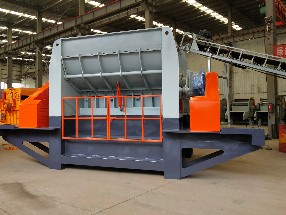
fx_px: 281
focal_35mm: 34
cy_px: 101
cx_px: 128
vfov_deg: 41.8
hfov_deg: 53.9
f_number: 1.8
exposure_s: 1/100
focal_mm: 3.95
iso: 255
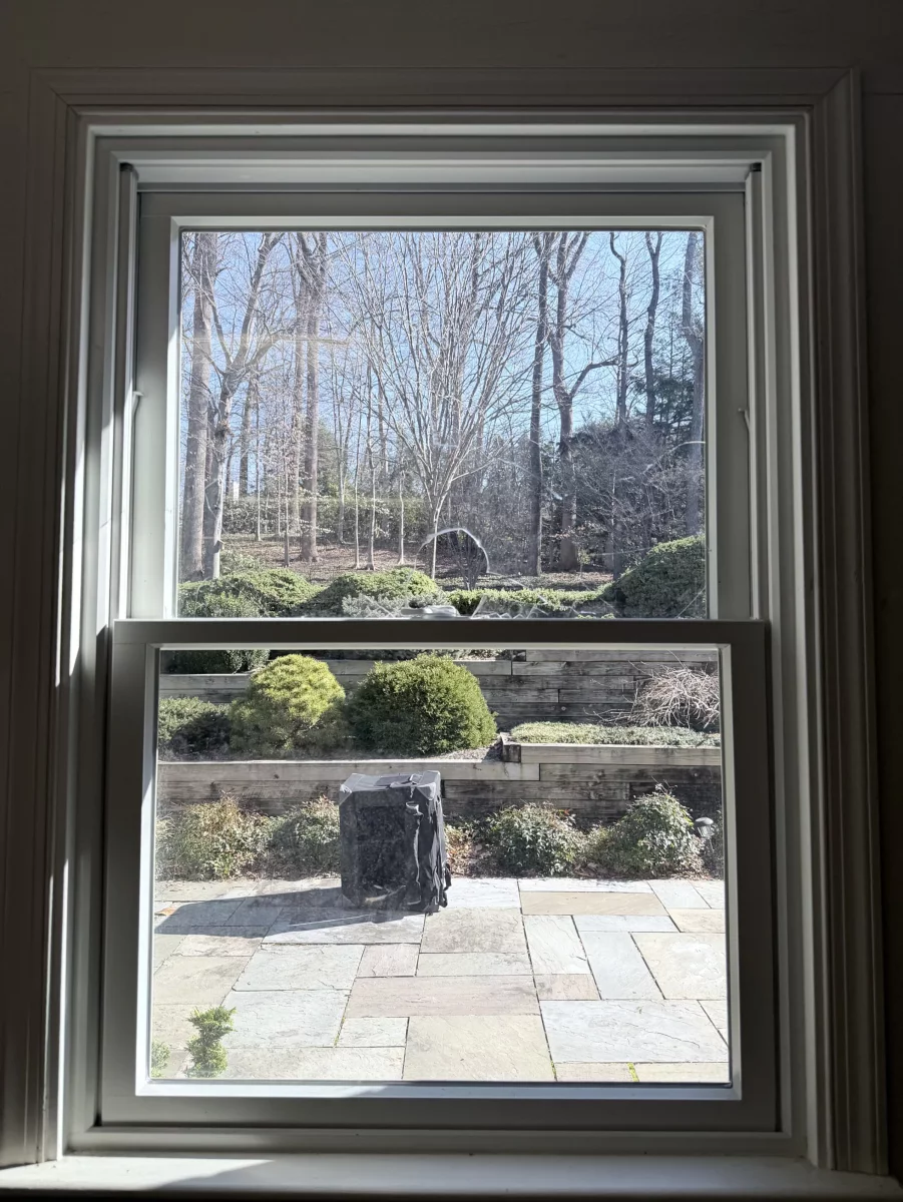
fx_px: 834
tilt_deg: +3.3
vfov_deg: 71.6
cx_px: 452
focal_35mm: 24
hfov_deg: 56.8
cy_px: 601
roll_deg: -0.3
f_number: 1.78
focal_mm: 6.76
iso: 80
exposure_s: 1/1139
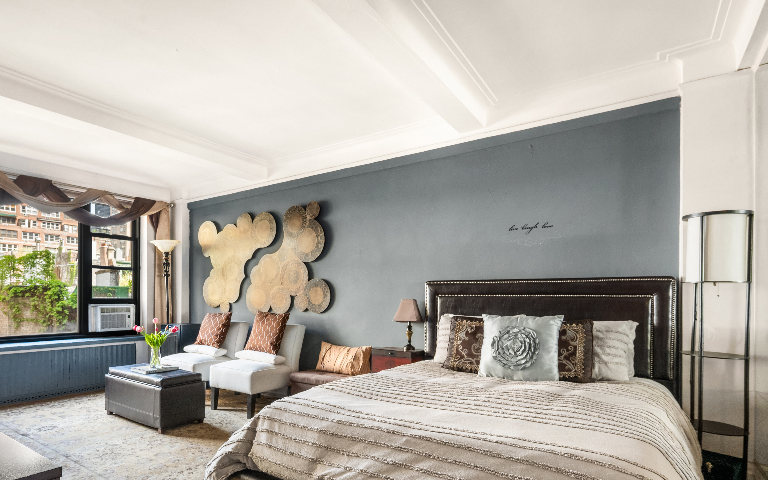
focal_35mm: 21
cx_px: 314
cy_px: 290
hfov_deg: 82.5
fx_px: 432
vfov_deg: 57.7
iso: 400
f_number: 9
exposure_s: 1/2
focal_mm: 16.5
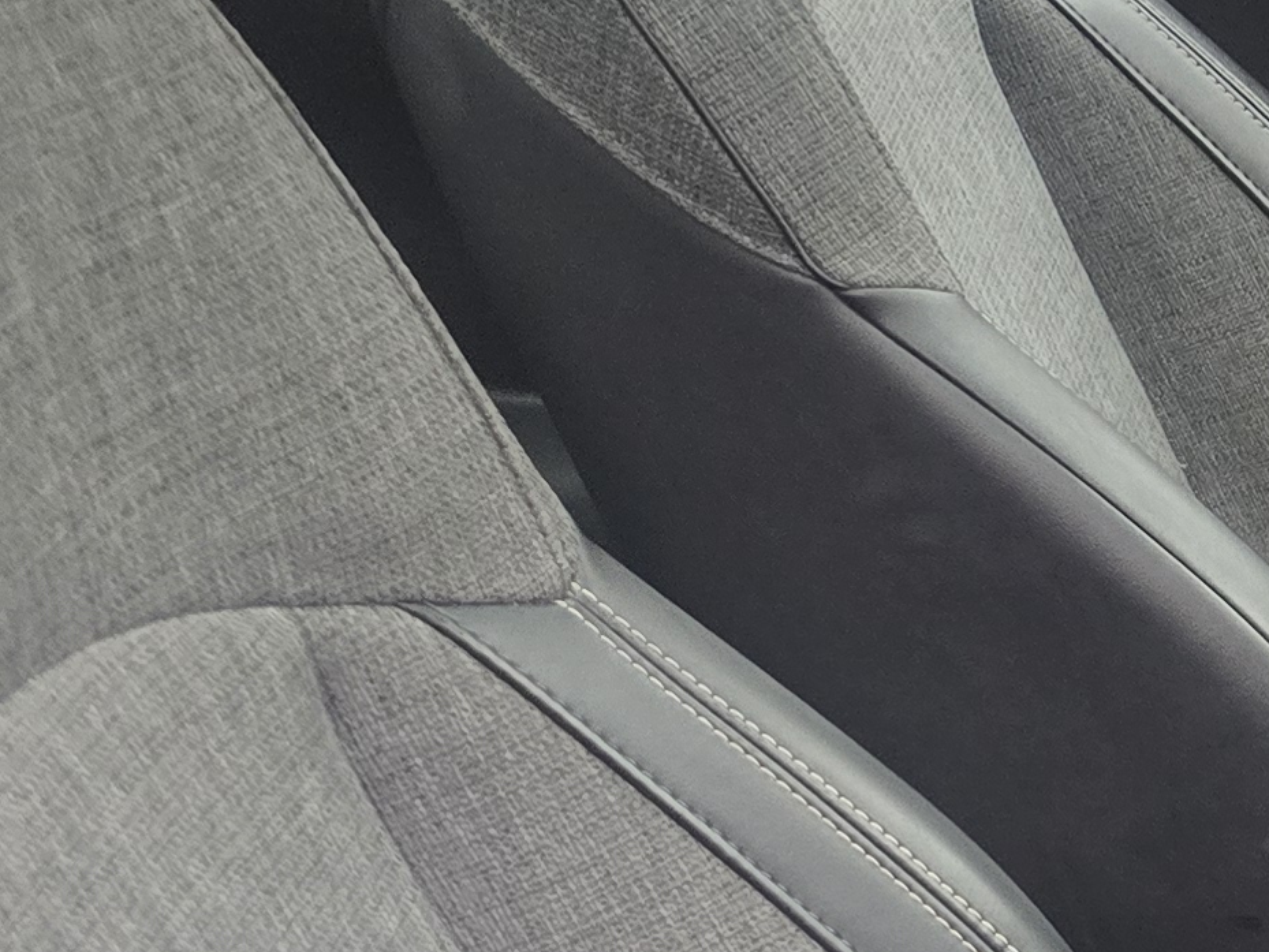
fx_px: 3630
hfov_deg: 17.7
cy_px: 1142
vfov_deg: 14.5
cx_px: 1940
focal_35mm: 99
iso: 640
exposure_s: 1/120
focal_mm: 6.3
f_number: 1.7
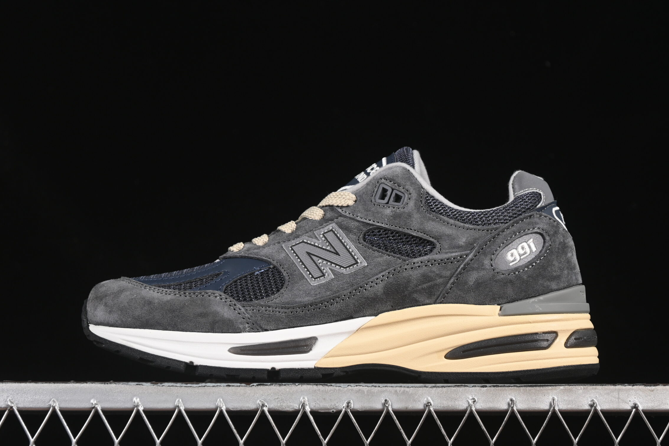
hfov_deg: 23.9
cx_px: 345
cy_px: 224
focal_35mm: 85
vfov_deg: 16.1
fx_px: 1579
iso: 160
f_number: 6.3
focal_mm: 50
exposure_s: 1/60
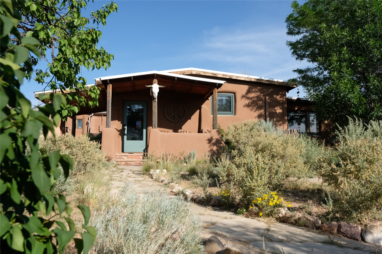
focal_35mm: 32
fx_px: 339
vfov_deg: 41.1
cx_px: 191
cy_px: 127
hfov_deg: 58.7
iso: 1600
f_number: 6.4
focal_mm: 21.3
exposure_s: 1/4000
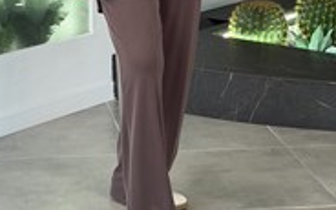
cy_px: -100
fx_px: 1044
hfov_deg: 18.3
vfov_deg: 11.1
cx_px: 170
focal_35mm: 114
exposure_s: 1/121
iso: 50
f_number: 1.78
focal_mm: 6.76
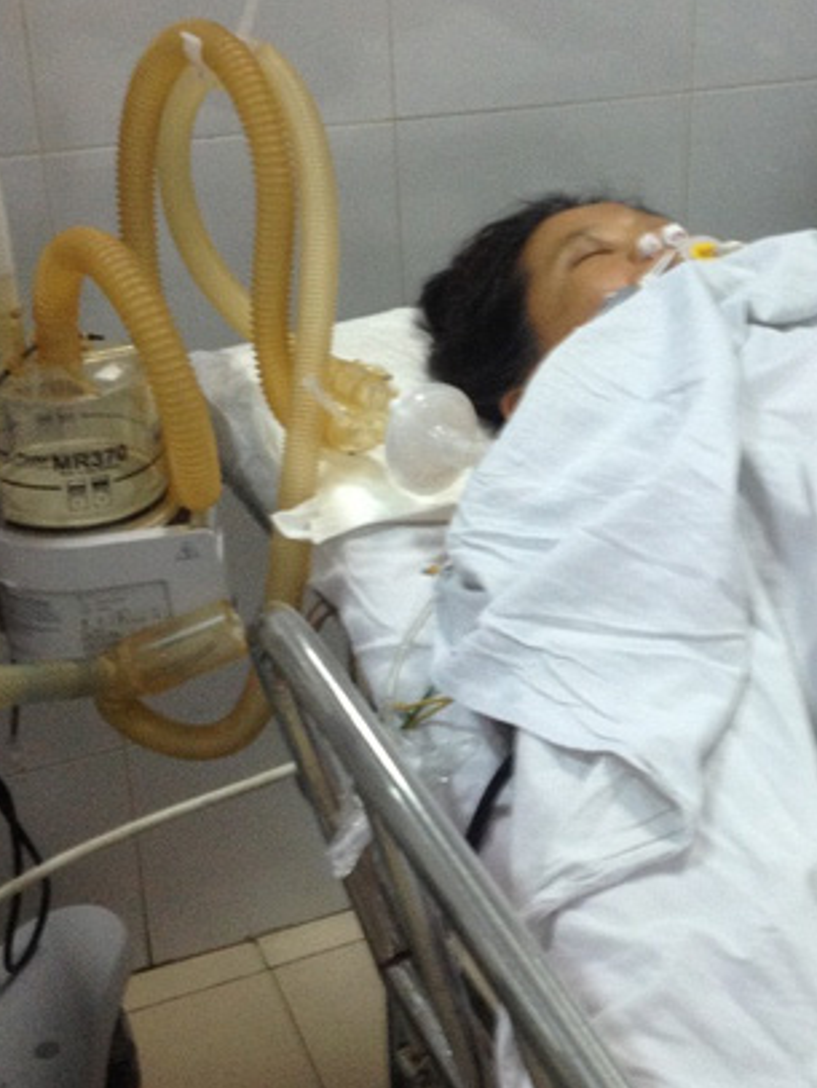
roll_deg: -0.5
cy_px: 531
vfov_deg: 31.2
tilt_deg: -31.2
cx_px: 704
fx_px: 1949
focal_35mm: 62
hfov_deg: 23.2
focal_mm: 4.28
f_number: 2.4
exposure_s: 1/20
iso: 125
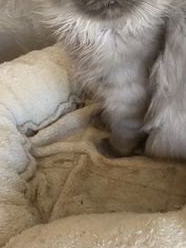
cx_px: 142
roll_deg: +5.3
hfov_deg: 33.6
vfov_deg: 44.2
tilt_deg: -31.6
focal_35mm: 42
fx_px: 301
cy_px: 83
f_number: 1.8
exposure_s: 1/50
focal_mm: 4.25
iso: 100
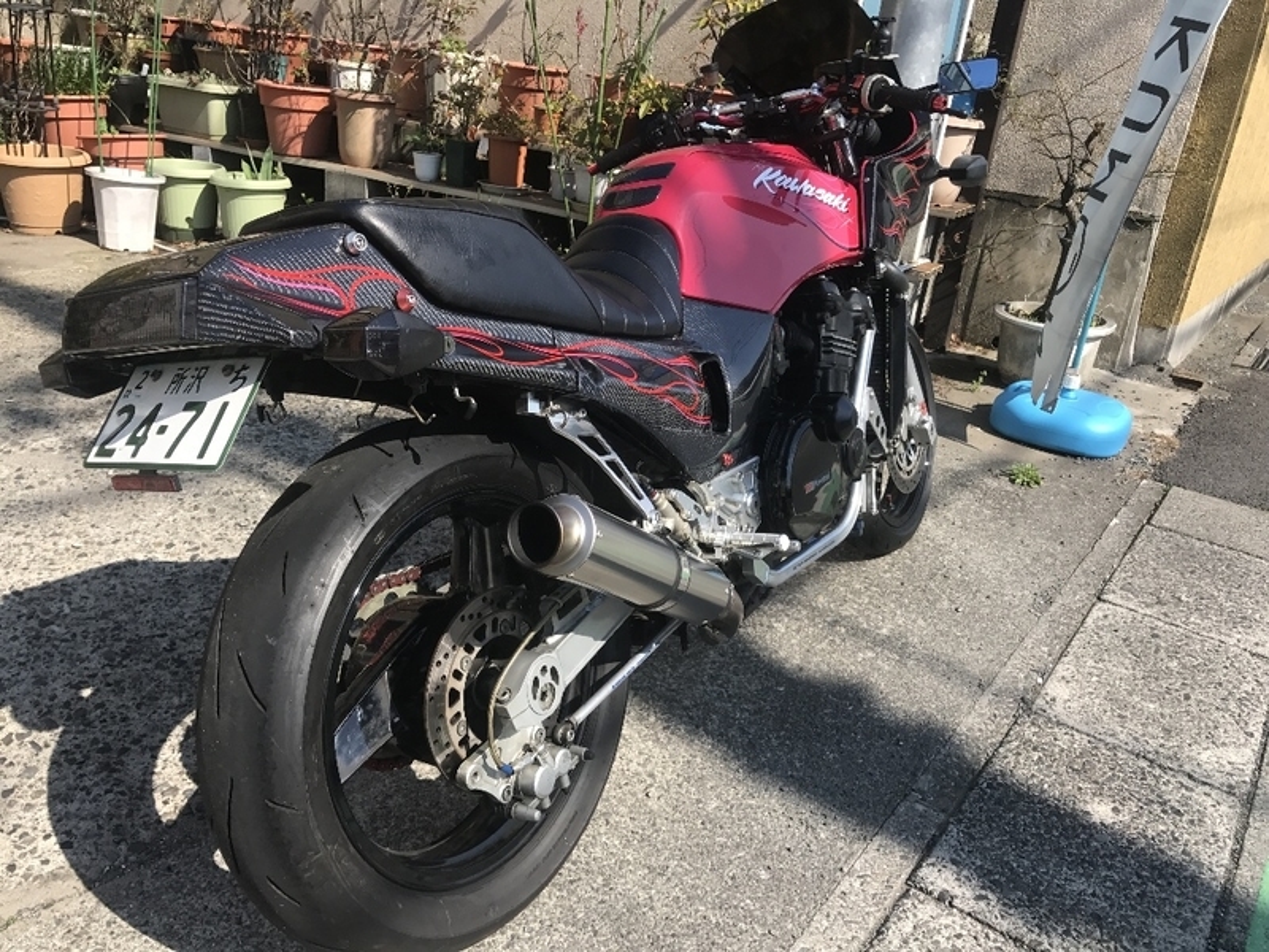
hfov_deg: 63.4
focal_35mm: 28
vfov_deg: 49.7
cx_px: 634
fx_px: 1026
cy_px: 476
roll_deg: -5.9
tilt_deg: -23.1
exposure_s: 1/1294
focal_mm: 3.99
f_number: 1.8
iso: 20
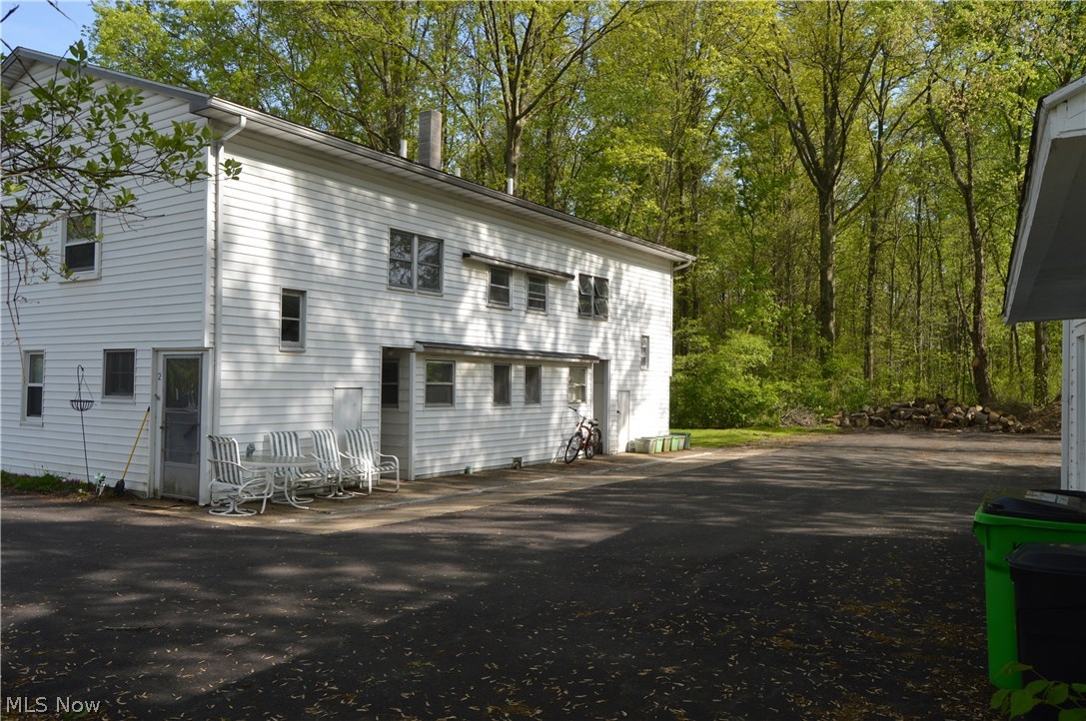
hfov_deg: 67.4
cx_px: 543
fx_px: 814
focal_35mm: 27
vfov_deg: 47.8
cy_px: 360
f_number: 10
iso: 100
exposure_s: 1/100
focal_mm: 18
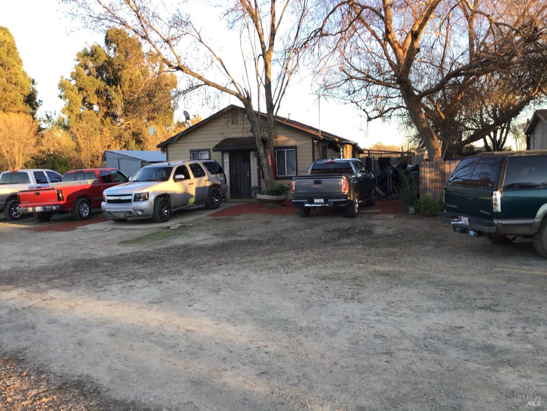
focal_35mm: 31
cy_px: 206
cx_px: 274
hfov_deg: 58.4
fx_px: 490
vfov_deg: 45.4
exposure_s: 1/120
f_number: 2.4
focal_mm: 3.3
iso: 40
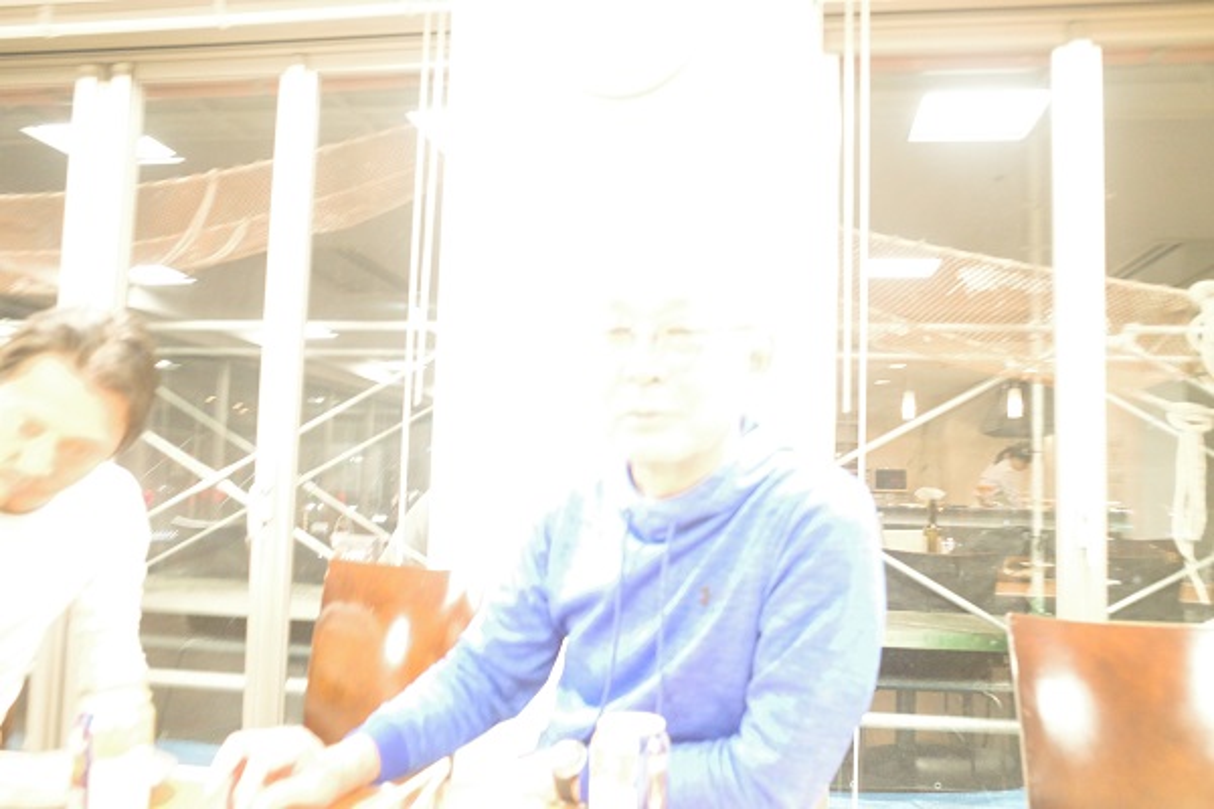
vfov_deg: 46.4
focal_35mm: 28
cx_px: 607
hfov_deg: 65.5
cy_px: 404
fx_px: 944
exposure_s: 1/30
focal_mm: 18.3
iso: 6400
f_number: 2.8
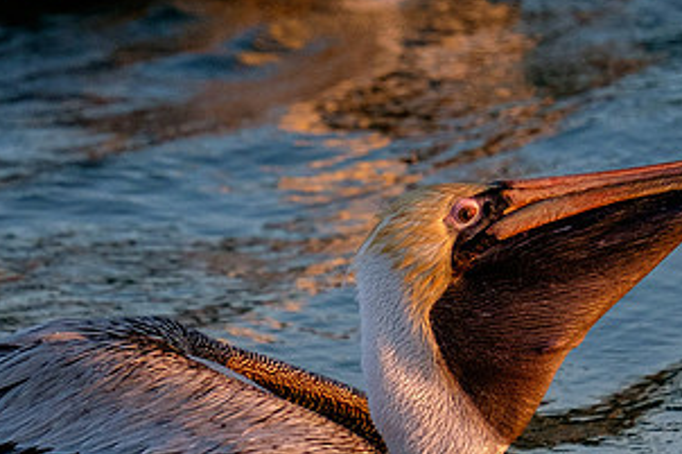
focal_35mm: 752
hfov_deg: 2.7
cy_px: 288
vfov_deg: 1.8
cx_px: 318
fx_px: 14238
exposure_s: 1/1000
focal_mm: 200
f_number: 5.6
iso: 800
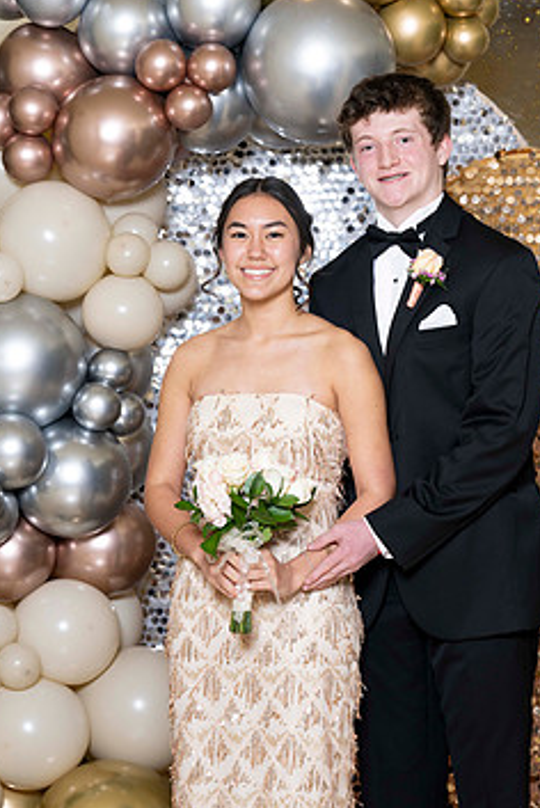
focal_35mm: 121
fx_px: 2717
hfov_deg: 11.3
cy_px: 373
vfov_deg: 16.9
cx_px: 311
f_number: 5.6
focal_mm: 95
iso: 250
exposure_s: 1/200
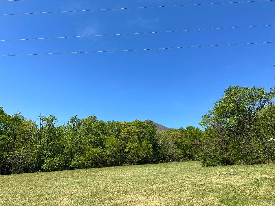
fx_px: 191
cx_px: 138
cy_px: 103
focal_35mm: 24
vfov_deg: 56.8
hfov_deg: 71.6
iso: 80
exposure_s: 1/3861
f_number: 1.78
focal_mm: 6.86
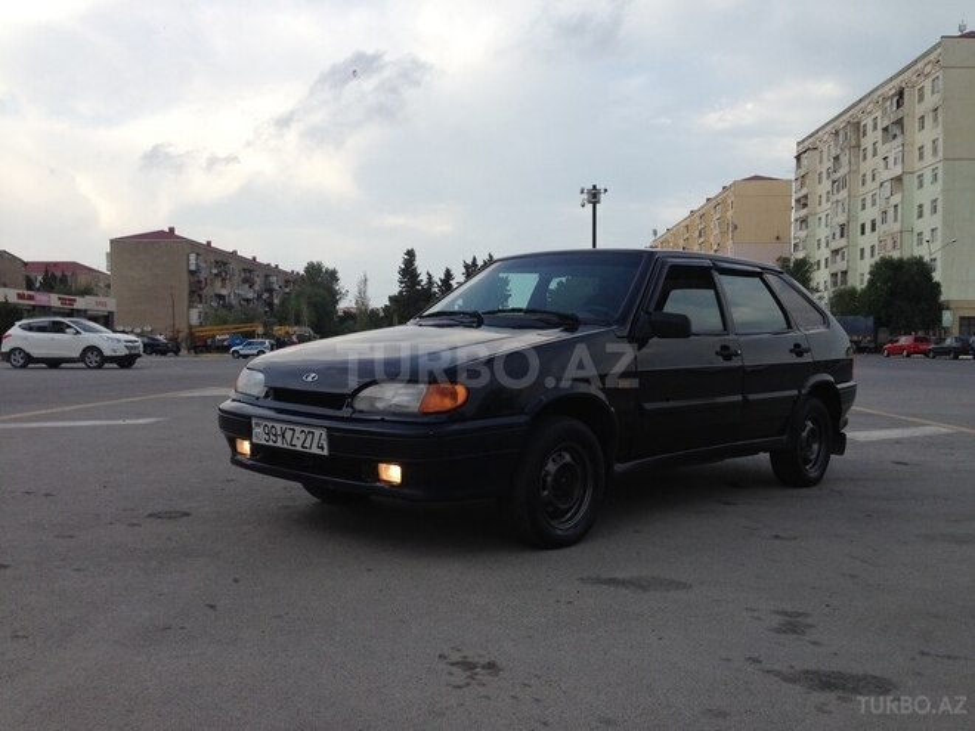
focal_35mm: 33
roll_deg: -1.9
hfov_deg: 55.4
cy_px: 366
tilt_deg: -0.6
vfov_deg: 42.9
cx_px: 488
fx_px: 929
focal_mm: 4.12
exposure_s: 1/704
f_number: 2.4
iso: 50
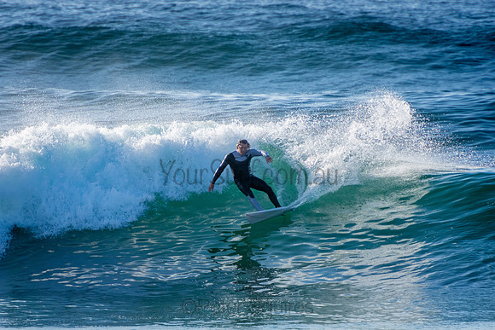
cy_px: 165
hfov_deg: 3.4
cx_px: 248
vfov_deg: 2.3
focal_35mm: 600
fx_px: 8252
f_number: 5.6
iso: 280
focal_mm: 400
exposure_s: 1/2000
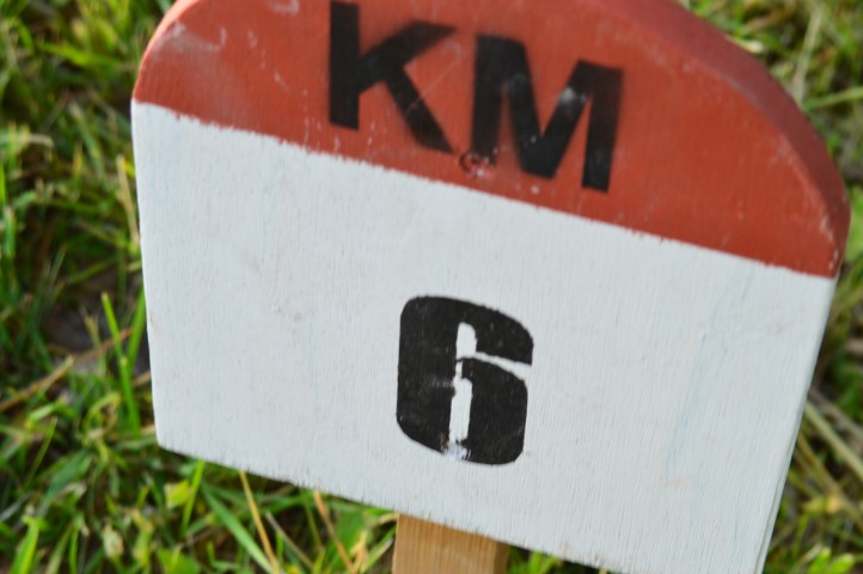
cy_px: 287
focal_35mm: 105
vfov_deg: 13.0
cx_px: 432
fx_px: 2515
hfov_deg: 19.5
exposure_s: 1/125
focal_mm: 70
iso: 800
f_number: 8
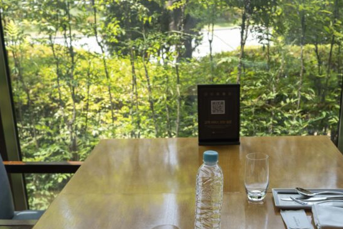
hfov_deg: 38.0
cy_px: 188
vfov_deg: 25.5
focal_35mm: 52
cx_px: 211
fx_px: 496
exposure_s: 1/80
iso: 100
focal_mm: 28
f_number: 5
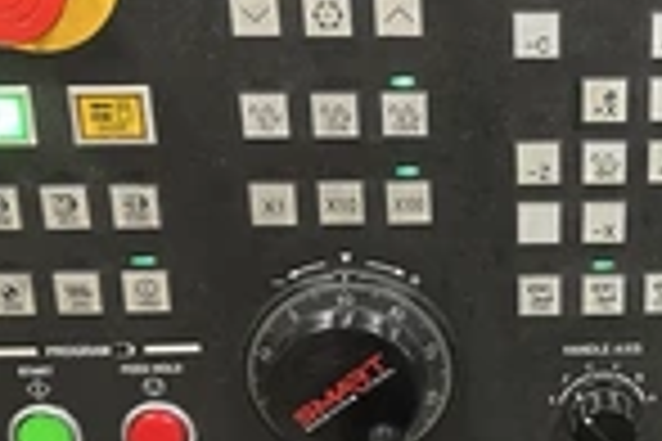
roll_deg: -1.1
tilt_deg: -30.0
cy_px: 230
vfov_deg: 20.0
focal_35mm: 68
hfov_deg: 28.4
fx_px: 1250
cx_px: 603
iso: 640
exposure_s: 1/40
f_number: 1.78
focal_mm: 6.86
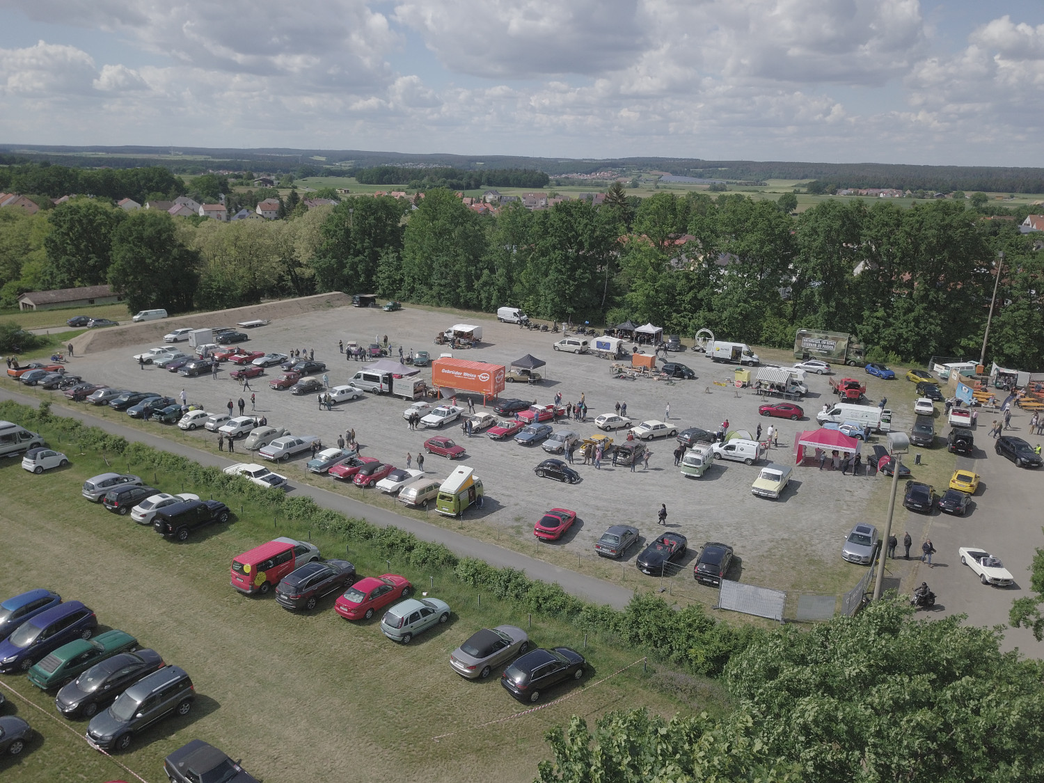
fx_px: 784
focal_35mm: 26
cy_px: 392
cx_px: 522
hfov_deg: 67.3
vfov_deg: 53.1
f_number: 2.2
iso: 100
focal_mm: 4.7
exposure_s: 1/1984
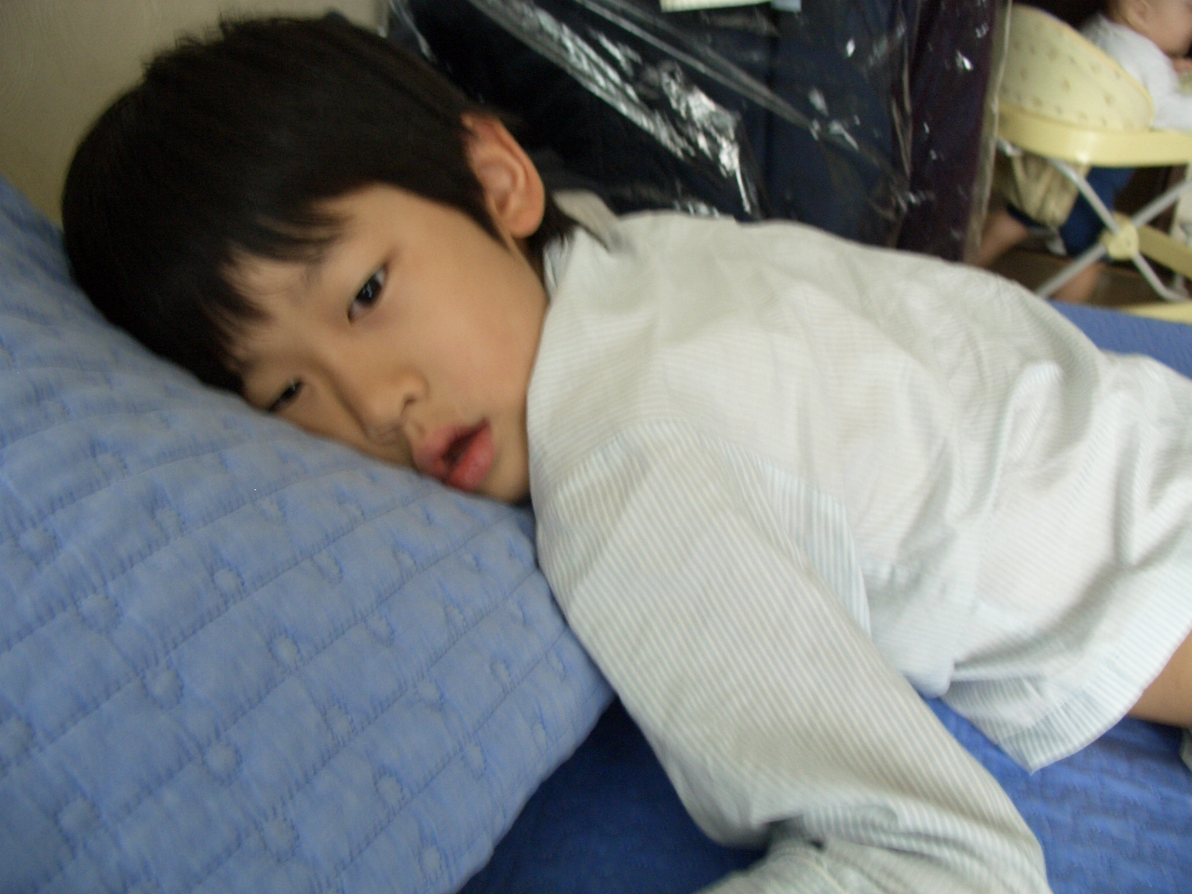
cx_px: 596
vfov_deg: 42.9
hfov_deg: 55.4
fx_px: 1136
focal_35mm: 33
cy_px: 447
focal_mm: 7.1
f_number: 2.8
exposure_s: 1/8
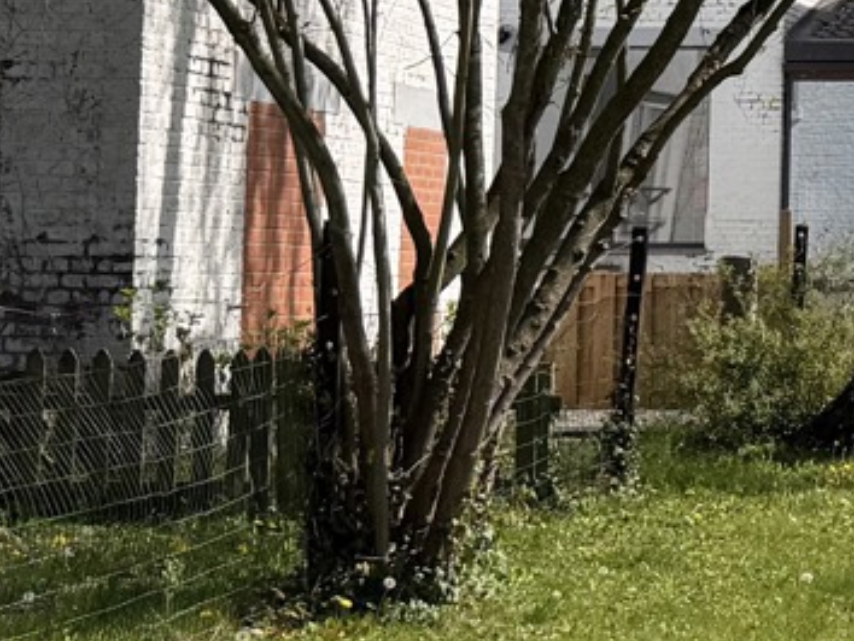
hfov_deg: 13.7
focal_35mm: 130
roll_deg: -0.3
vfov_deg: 11.3
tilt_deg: +4.2
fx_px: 3209
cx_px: 1474
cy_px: 12
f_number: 1.78
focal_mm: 6.76
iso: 80
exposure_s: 1/4167
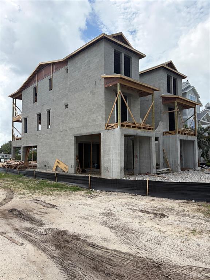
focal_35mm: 26
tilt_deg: +3.1
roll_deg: +0.5
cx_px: 105
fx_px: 210
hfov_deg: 53.1
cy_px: 140
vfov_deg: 67.3
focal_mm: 5.96
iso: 50
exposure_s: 1/4950
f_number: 1.6
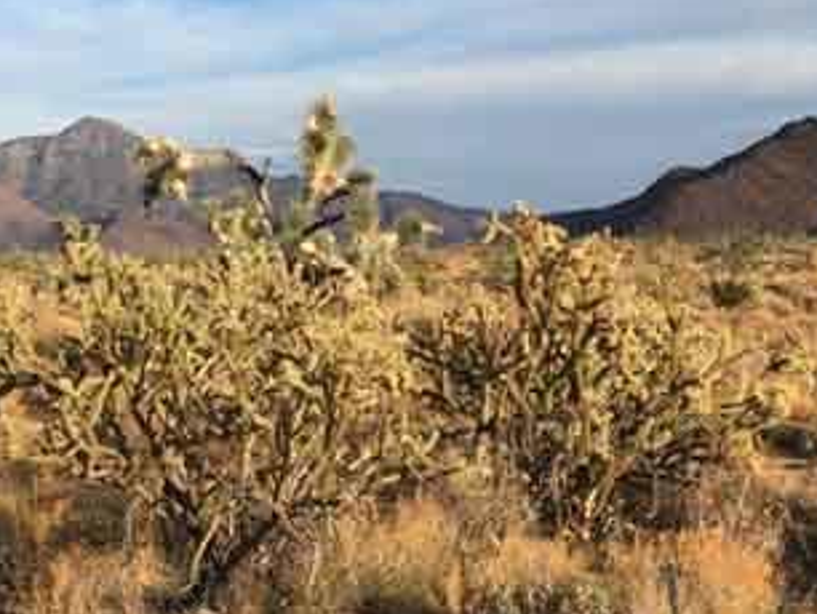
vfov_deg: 15.3
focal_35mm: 97
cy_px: 371
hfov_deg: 20.2
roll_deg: +2.1
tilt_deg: +0.5
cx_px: 422
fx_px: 2291
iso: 32
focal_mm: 4.15
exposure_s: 1/1276
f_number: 2.2
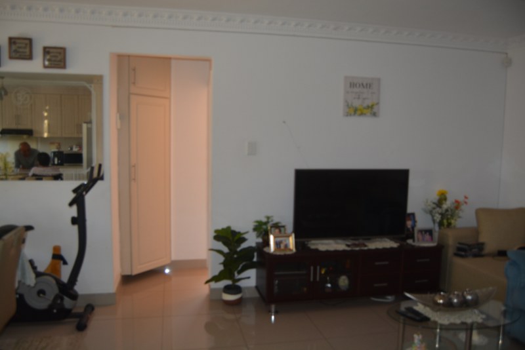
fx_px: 394
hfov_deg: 67.4
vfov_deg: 48.0
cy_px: 175
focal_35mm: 27
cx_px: 262
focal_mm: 18
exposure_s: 1/80
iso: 400
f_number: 3.5
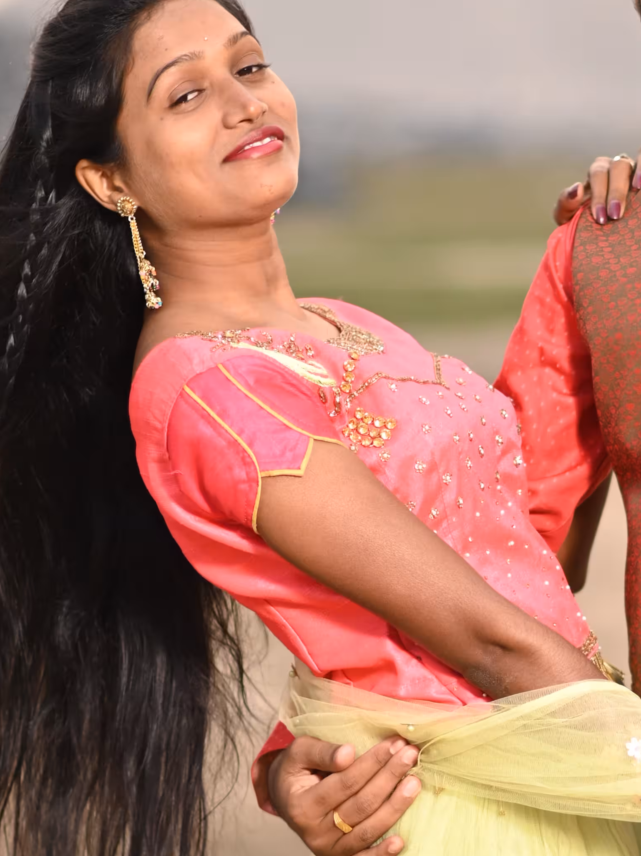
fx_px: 5952
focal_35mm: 241
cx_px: 581
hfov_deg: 6.2
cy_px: 616
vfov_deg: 8.2
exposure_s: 1/160
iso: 100
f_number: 2
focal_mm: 85
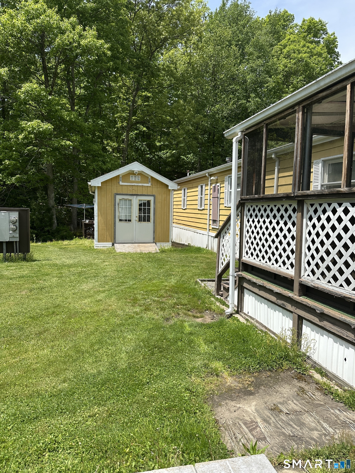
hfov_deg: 56.8
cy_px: 236
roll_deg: -1.4
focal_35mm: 24
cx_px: 178
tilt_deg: -3.9
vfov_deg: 71.6
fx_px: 328
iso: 80
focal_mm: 6.86
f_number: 1.78
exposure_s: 1/3155
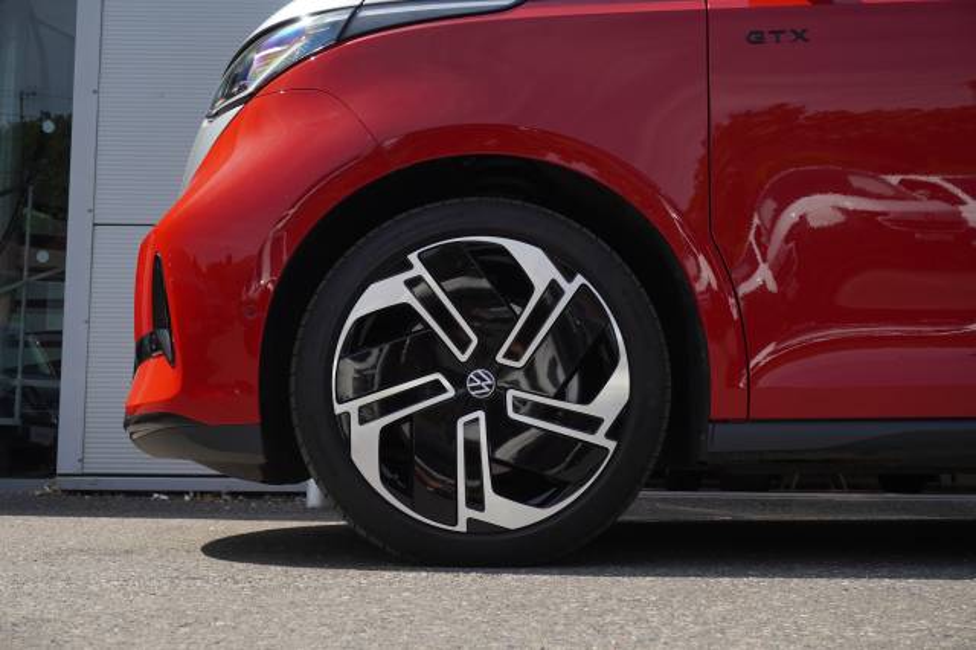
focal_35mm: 51
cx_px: 488
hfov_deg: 38.9
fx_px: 1382
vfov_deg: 26.5
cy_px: 325
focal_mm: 34
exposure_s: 1/500
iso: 400
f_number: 6.3
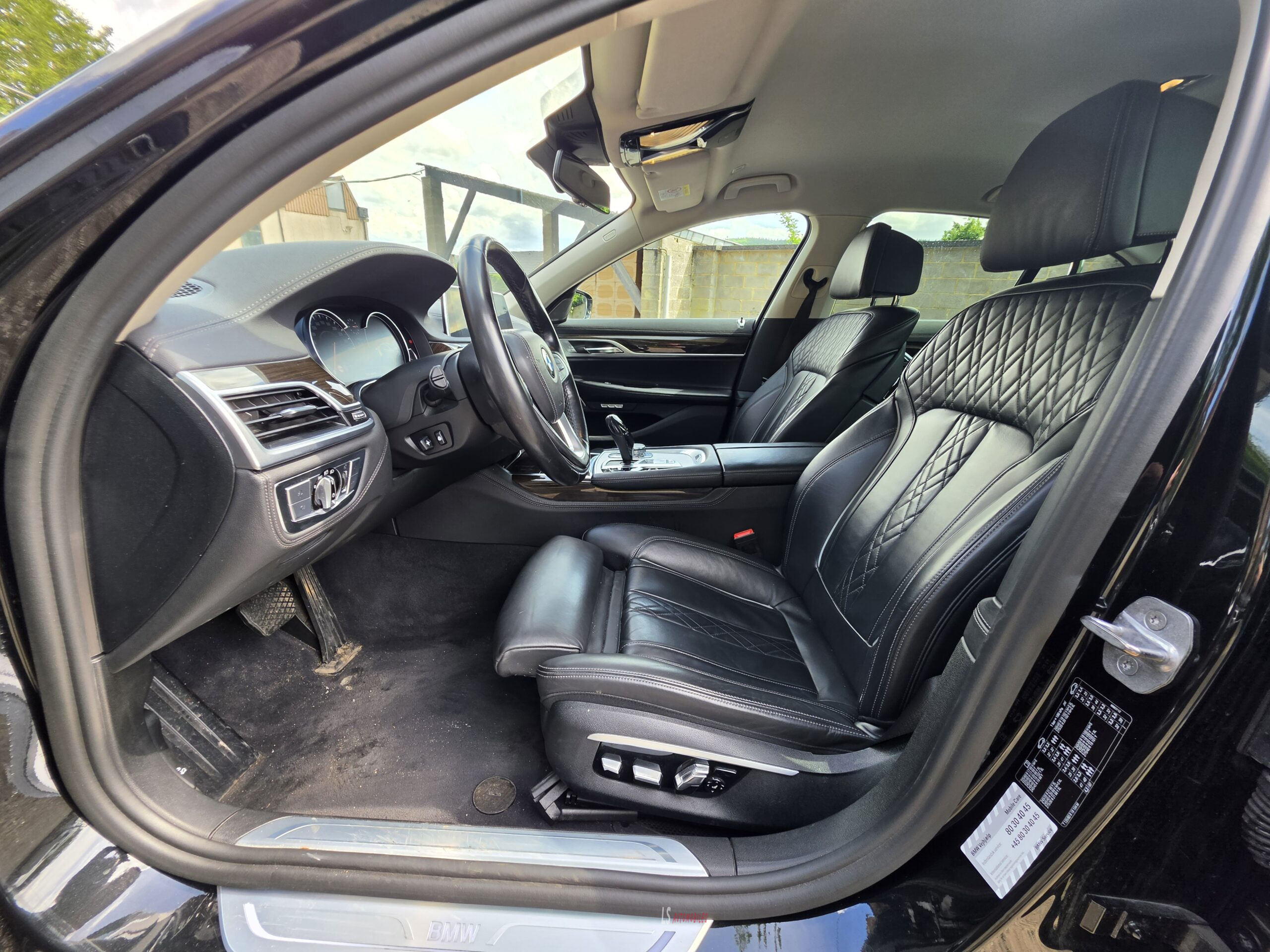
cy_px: 476
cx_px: 635
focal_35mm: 13
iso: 20
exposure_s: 1/120
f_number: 1.9
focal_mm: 2.2
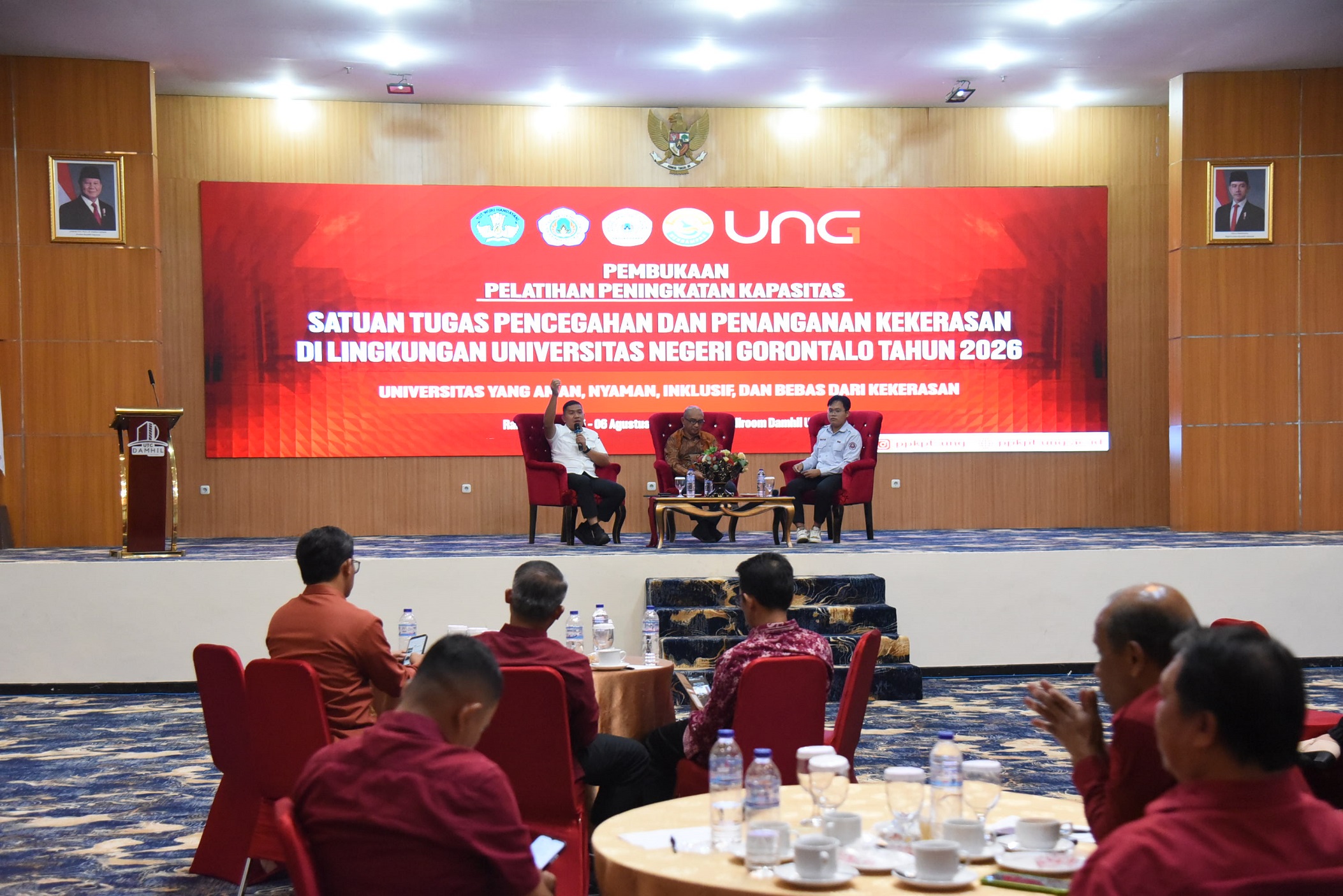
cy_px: 448
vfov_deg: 26.0
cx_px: 672
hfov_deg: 38.2
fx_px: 1941
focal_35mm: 52
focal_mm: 52
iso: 6400
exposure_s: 1/200
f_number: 4
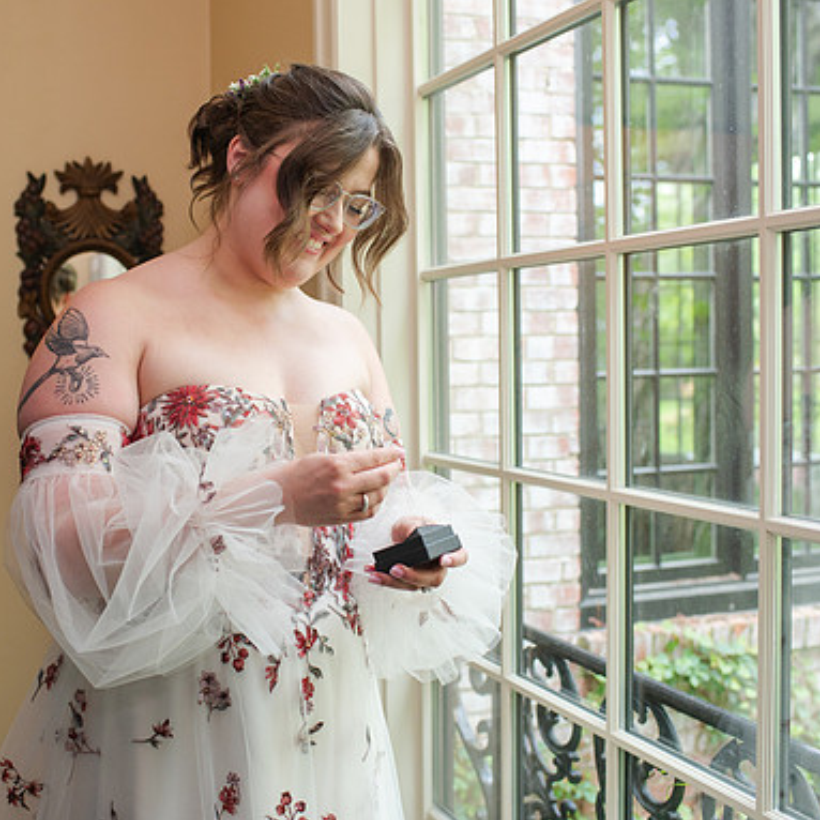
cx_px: 287
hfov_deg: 37.2
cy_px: 411
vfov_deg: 37.6
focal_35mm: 45
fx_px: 1206
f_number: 3.5
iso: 1000
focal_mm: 35
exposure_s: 1/200
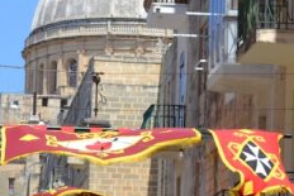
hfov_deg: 8.8
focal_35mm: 233
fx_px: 1902
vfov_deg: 5.9
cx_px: 79
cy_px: 99
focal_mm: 45
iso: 100
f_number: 7.1
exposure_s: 1/200
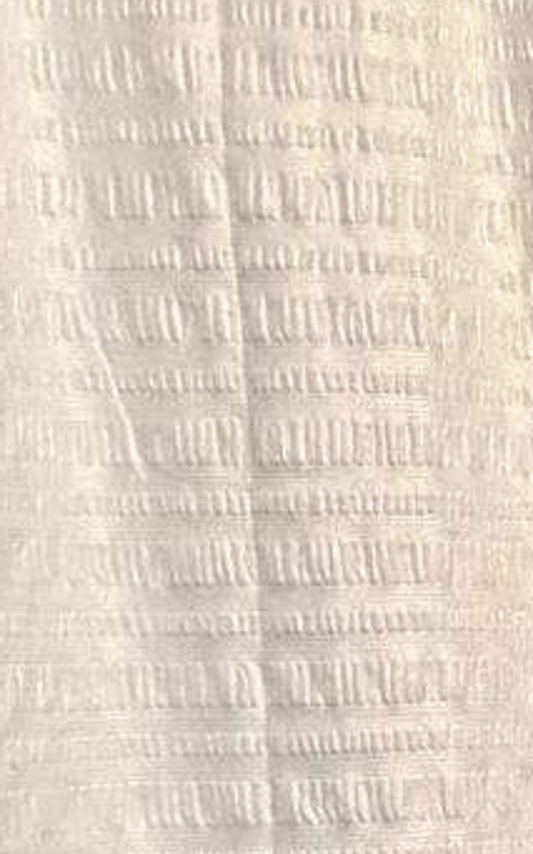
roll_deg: +1.7
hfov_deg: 11.2
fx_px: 2023
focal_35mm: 87
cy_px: 806
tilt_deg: -4.8
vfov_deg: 23.1
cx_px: 1464
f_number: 2.2
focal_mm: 2.22
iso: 200
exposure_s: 1/60
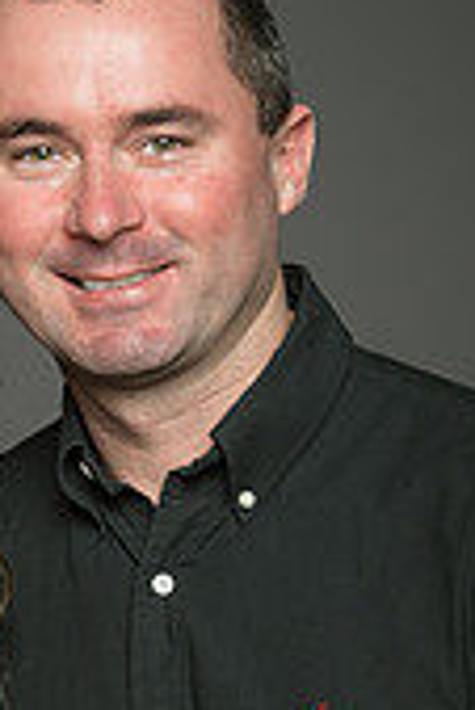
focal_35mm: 332
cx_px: 13
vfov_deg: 6.2
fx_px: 6557
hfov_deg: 4.1
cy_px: 660
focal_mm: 125
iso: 400
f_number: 9
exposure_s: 1/160
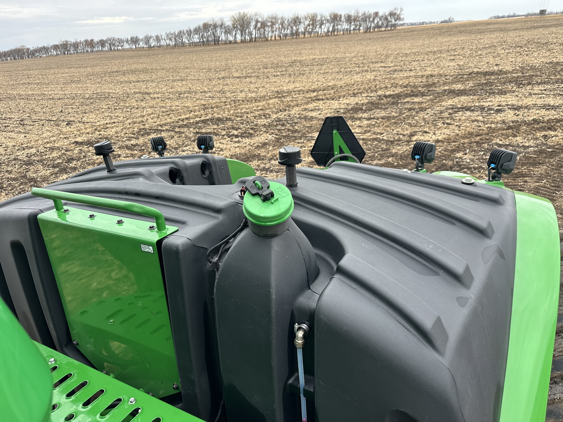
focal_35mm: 24
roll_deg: +3.6
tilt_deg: -26.1
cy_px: 211
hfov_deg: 71.6
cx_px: 282
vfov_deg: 56.8
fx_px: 390
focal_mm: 6.86
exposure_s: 1/376
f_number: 1.78
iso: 80
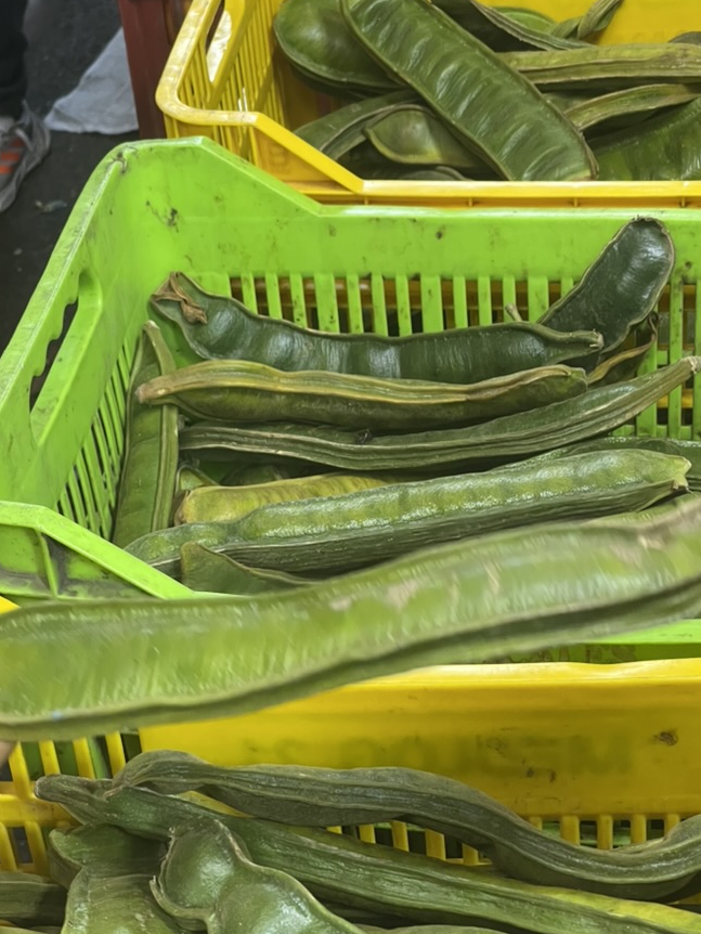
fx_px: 2051
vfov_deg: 25.6
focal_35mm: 76
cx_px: 400
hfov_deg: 19.4
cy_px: 528
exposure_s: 1/61
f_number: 2.2
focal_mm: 7.5
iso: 200
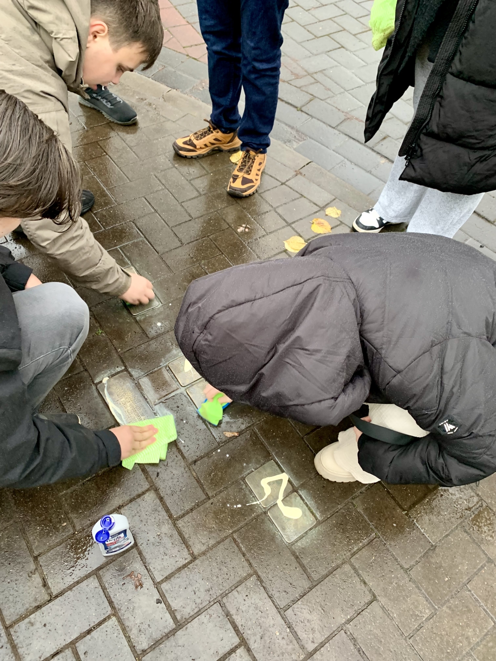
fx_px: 497
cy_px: 330
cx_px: 248
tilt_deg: -53.8
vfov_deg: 67.3
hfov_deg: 53.1
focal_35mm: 26
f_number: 1.8
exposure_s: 1/60
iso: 250
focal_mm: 4.25
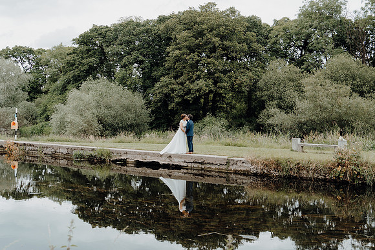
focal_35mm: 40
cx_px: 188
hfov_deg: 48.4
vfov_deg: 33.4
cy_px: 125
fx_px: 417
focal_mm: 27
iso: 250
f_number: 2.8
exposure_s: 1/800
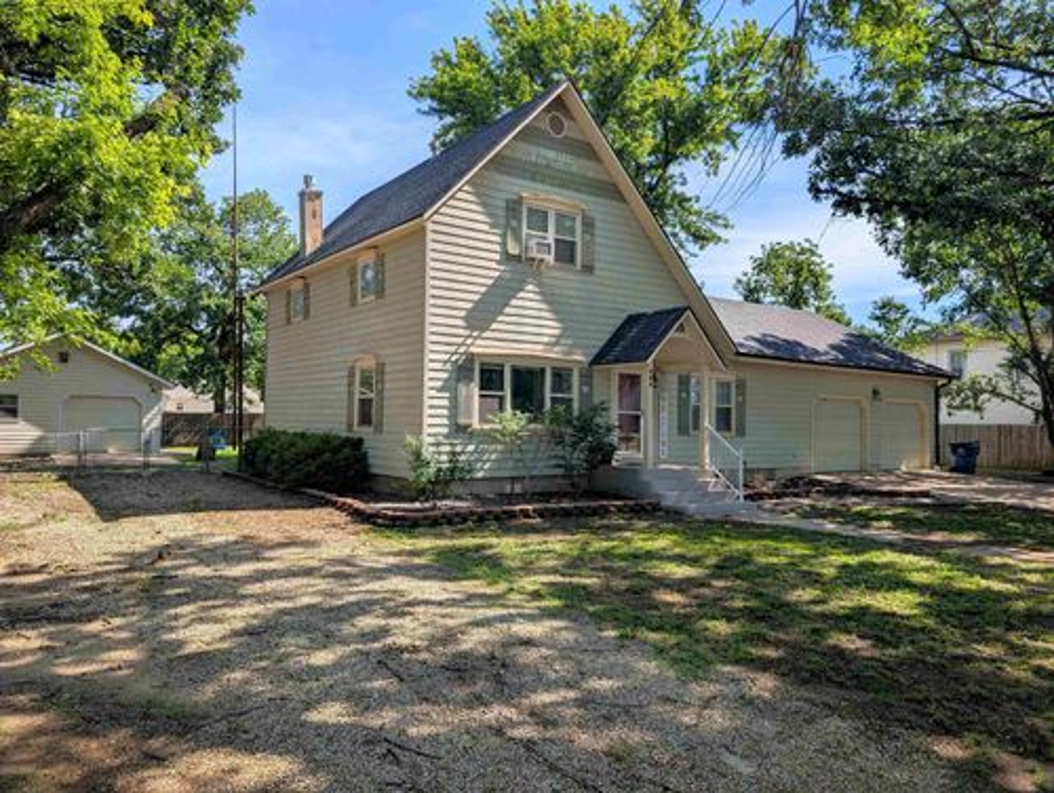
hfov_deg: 71.5
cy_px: 396
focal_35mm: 24
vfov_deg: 56.9
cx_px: 527
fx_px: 731
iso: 21
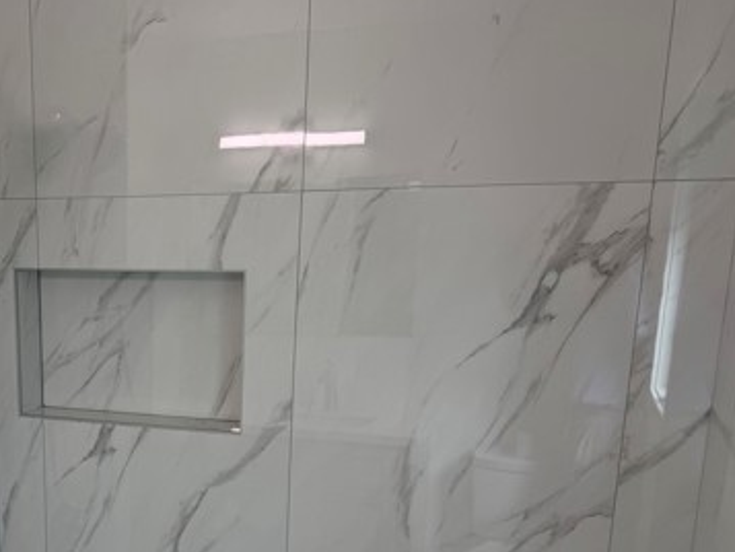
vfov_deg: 32.6
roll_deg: +0.5
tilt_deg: -12.9
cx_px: 130
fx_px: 913
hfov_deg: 41.6
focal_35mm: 43
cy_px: 453
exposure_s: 1/148
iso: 50
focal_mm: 6.76
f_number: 1.78
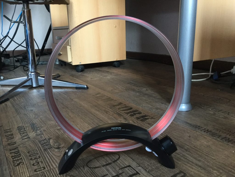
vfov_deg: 45.4
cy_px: 88
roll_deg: -1.9
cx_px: 118
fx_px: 210
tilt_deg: -14.7
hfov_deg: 58.4
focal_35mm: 31
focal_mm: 3.3
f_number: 2.4
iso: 200
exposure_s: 1/33
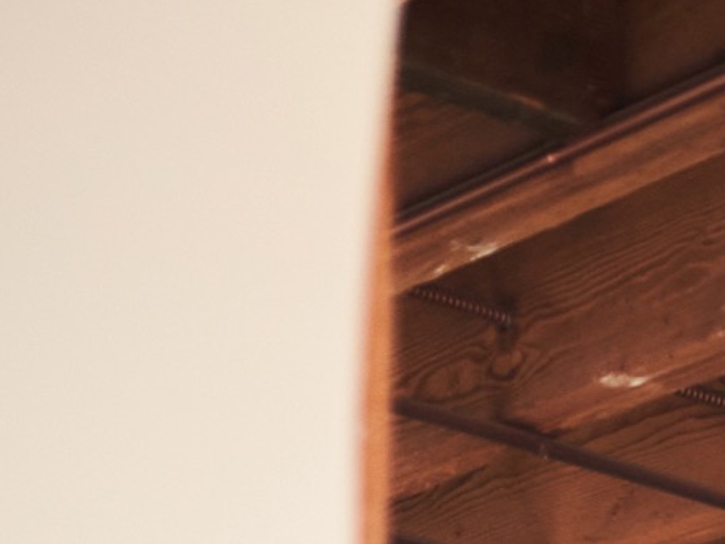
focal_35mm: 177
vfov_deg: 7.2
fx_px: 3707
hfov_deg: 10.6
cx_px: 1210
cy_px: 1786
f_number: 1.8
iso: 2000
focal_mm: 35
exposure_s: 1/3200
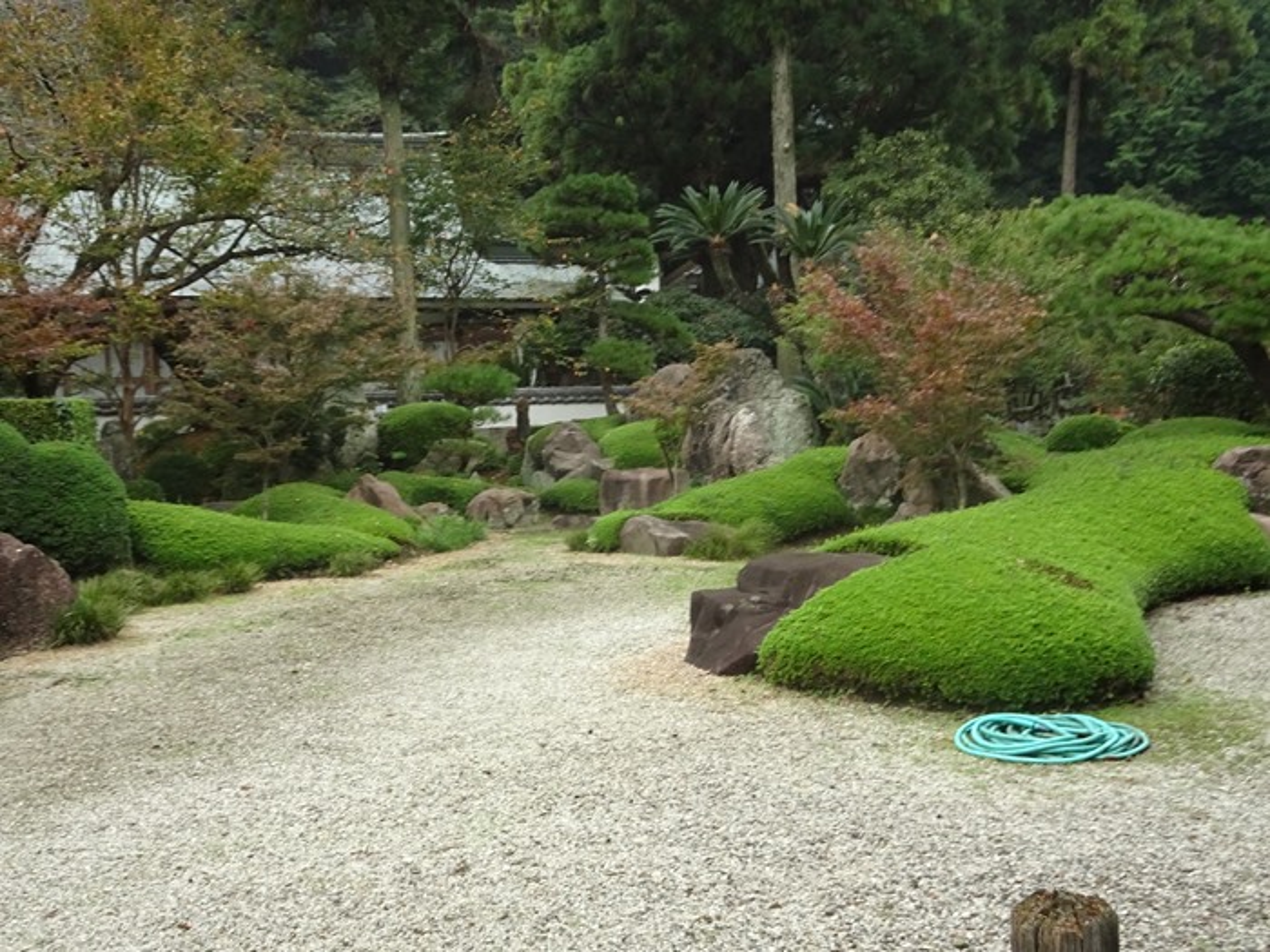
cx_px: 635
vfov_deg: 38.7
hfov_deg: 50.1
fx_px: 1357
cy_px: 476
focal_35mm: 37
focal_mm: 6.37
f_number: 4
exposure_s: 1/40
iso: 400
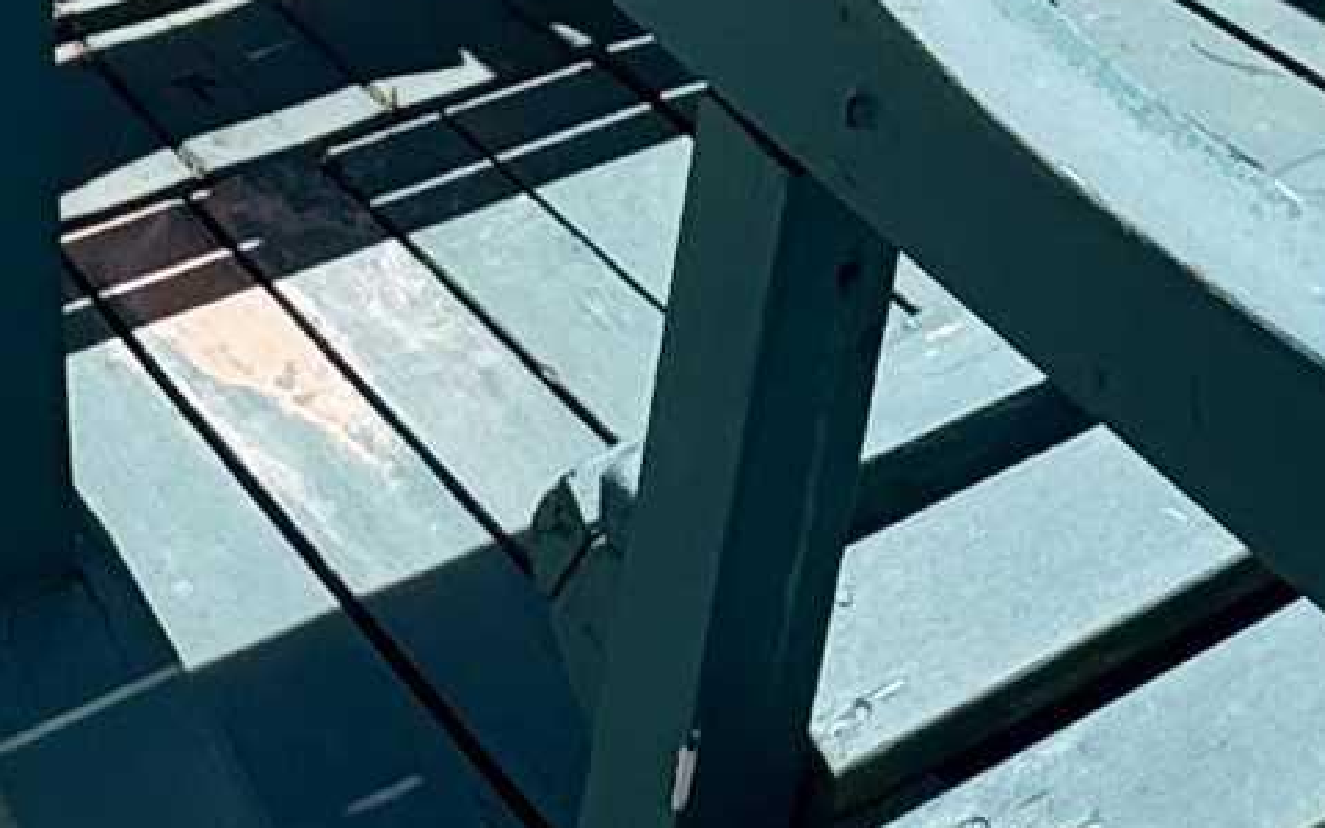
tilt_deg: +0.7
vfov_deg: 10.0
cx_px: 657
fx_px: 3431
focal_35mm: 95
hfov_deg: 21.9
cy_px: -1722
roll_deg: +0.2
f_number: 2.2
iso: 50
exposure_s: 1/1637
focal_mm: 2.22
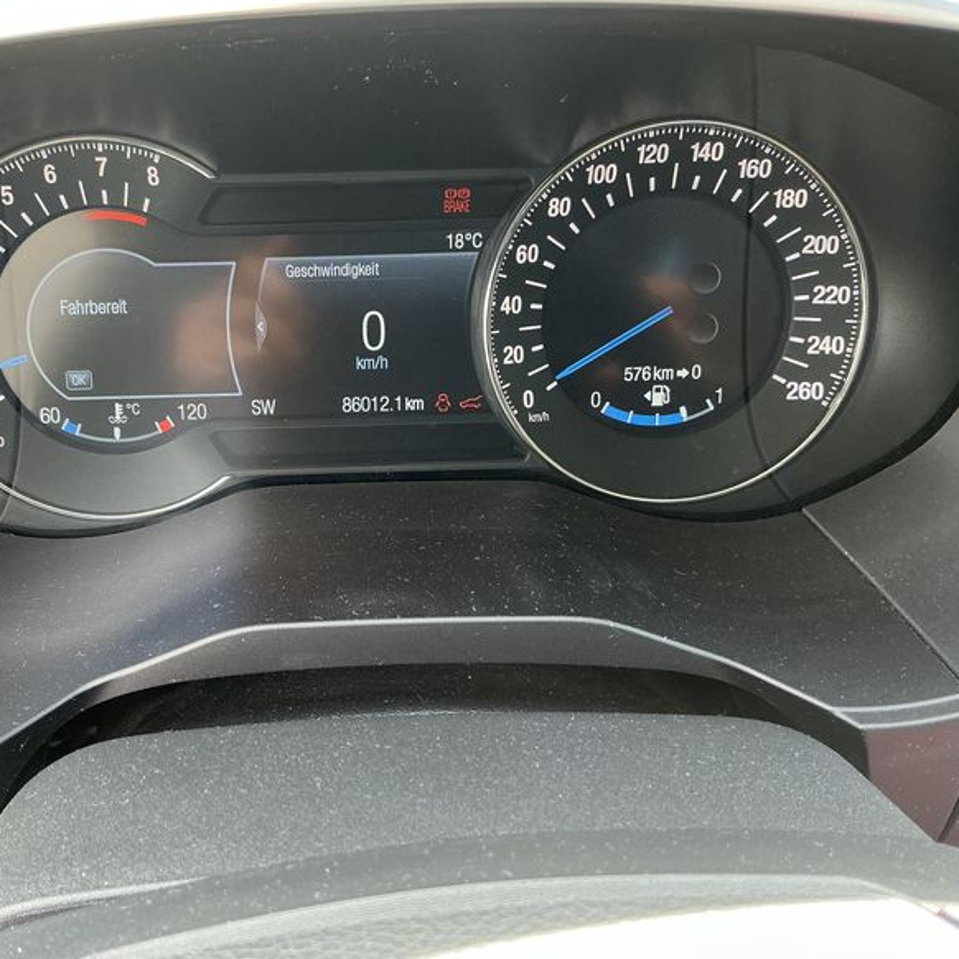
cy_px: 478
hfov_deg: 47.9
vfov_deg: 48.5
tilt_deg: -38.0
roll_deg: +0.7
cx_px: 344
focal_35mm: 34
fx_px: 1066
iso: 64
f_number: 1.8
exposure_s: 1/72
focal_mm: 3
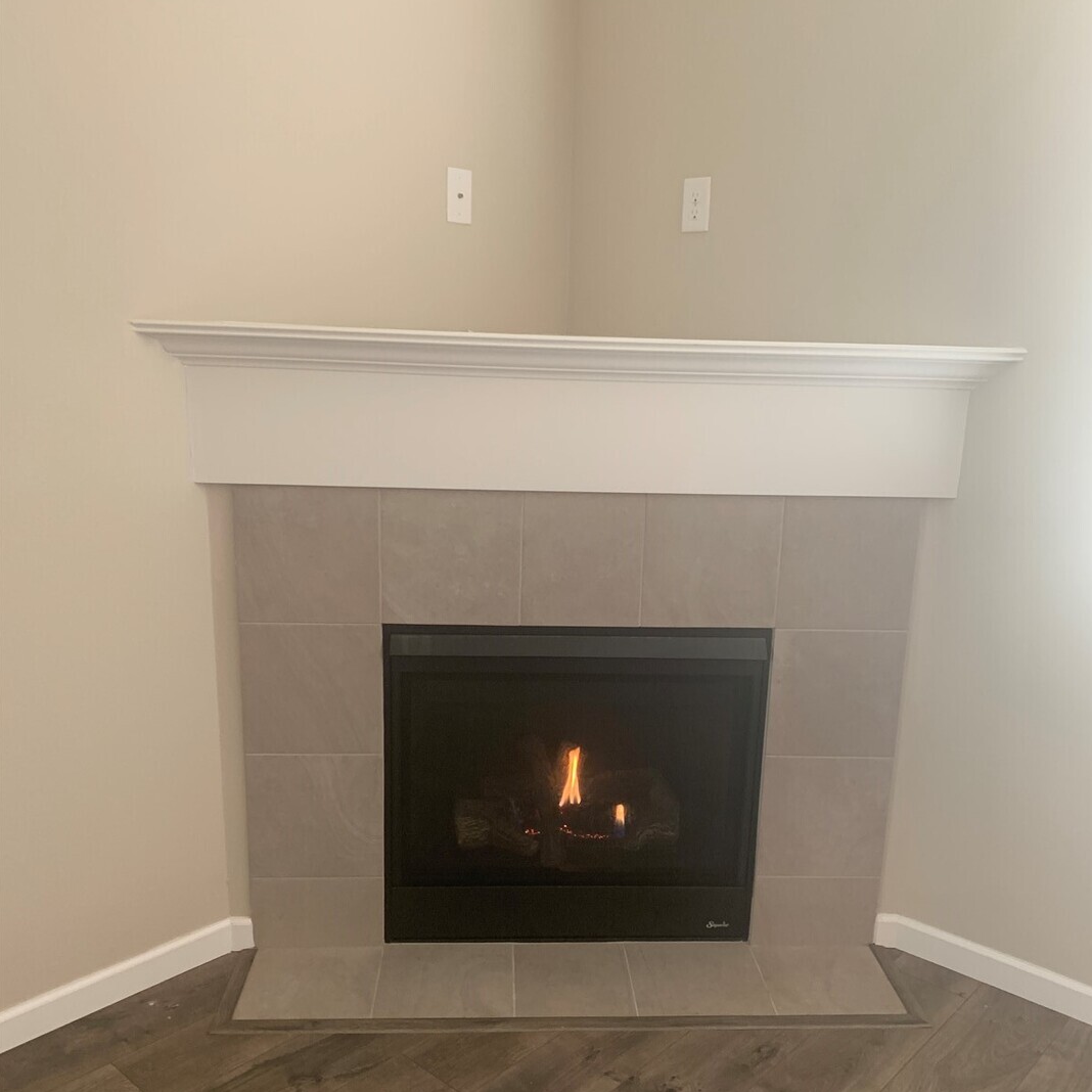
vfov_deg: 52.4
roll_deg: -1.1
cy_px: 613
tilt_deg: -13.1
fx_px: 1106
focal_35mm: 31
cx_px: 550
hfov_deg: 52.5
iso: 125
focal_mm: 4.25
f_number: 1.8
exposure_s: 1/60
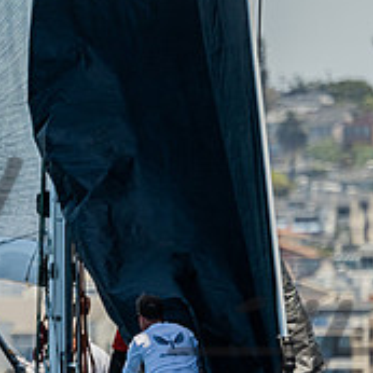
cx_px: -66
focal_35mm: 1112
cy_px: 403
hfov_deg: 1.6
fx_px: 13556
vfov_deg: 1.6
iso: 320
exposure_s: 1/640
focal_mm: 330
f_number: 5.6
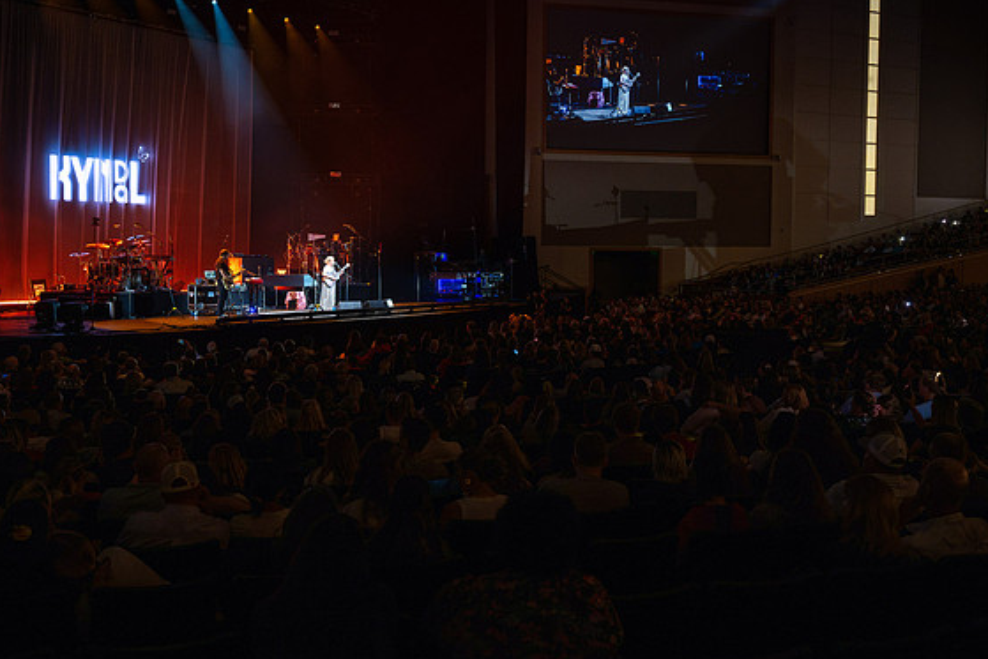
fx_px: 1125
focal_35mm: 41
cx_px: 492
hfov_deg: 47.4
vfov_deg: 32.6
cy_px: 314
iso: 400
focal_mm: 38
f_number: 4.5
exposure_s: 1/50
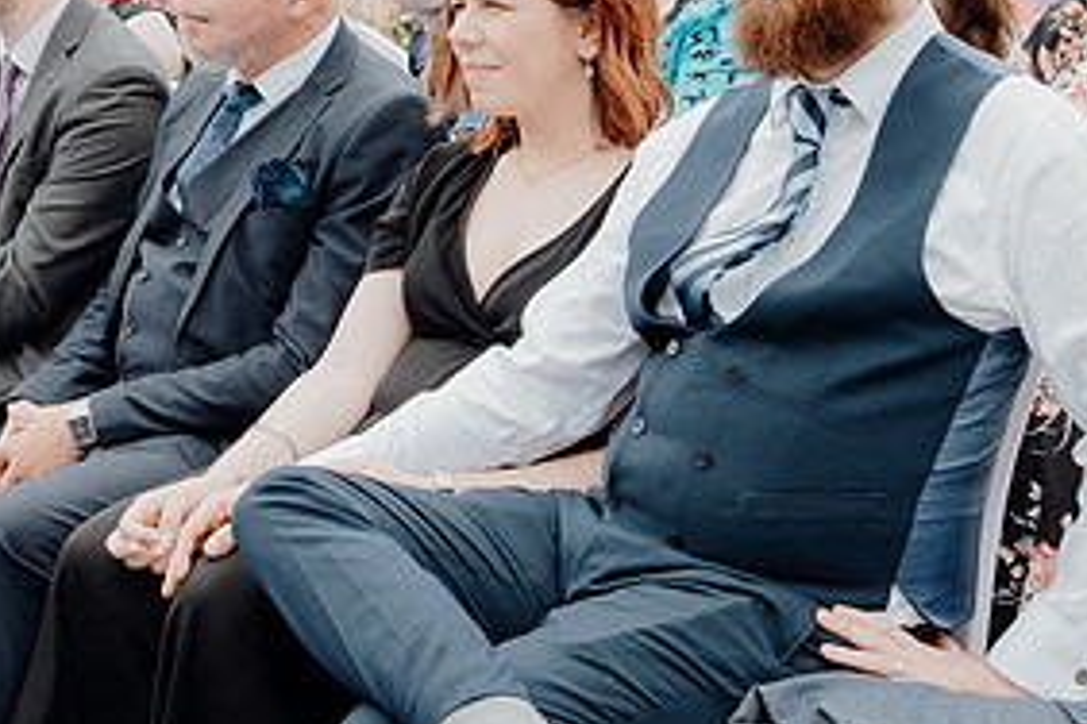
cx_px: 339
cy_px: 349
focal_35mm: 74
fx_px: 2234
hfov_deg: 27.1
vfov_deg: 18.4
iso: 125
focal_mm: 24
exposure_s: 1/400
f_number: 3.5
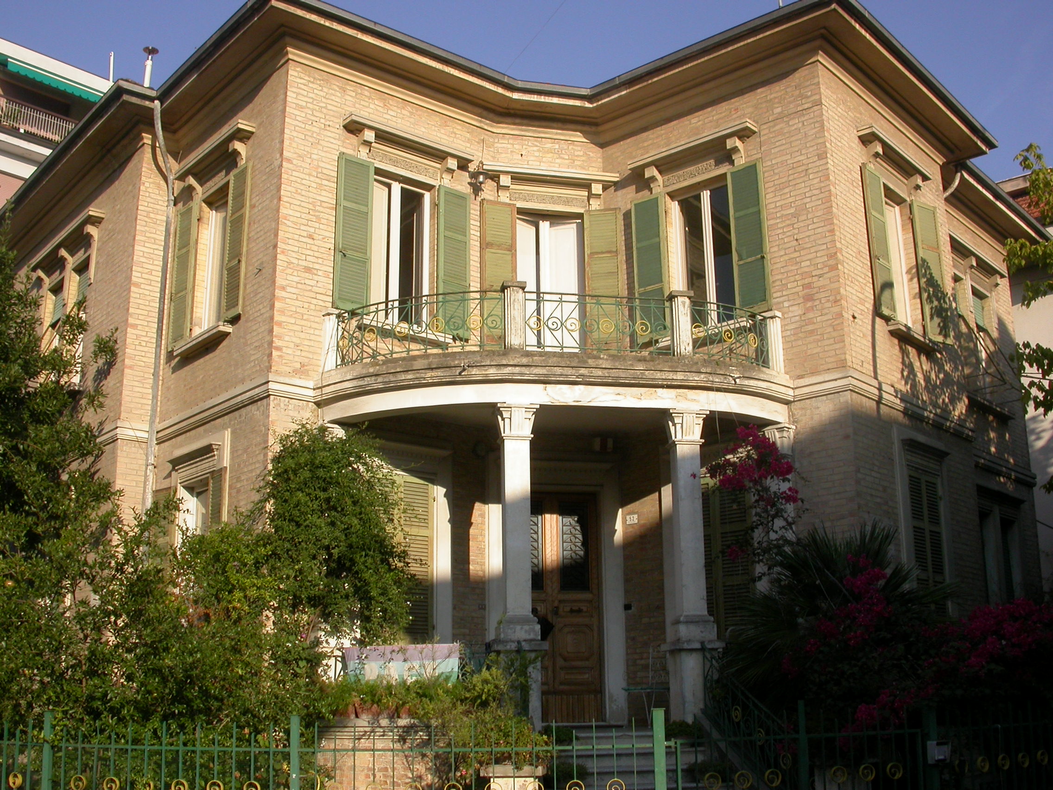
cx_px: 526
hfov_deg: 49.0
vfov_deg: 37.7
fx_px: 1156
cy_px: 395
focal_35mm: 38
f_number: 7.5
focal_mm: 7.85
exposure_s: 1/267
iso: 100
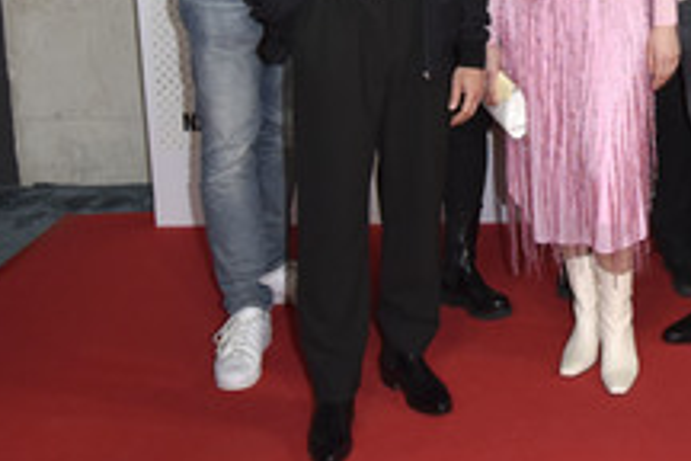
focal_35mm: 50
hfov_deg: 35.7
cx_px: 696
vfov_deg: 25.6
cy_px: -3
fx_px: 960
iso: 2000
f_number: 9
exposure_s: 1/250
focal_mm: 24
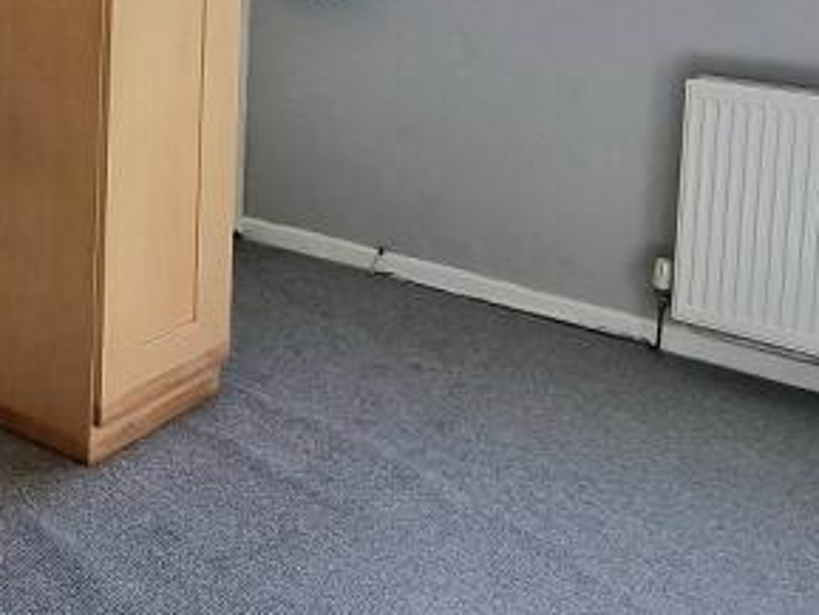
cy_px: -105
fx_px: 1089
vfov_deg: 28.0
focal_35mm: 46
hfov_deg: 39.4
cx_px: 147
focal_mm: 2.2
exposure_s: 1/476
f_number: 2.2
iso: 50
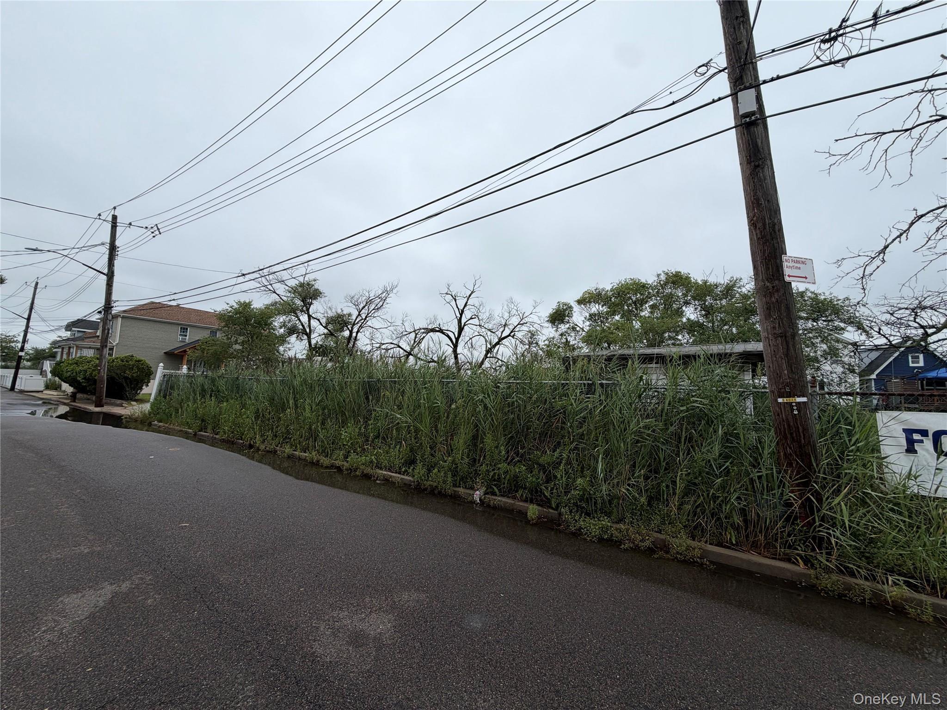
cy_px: 355
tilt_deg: +5.8
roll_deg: -2.2
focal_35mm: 14
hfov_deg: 102.1
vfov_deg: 85.7
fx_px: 383
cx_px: 474
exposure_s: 1/770
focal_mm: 2.22
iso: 25
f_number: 2.2
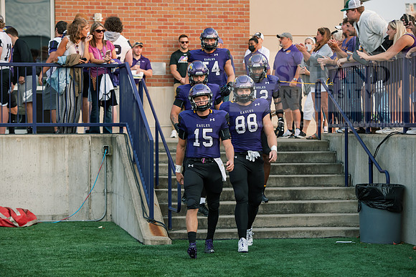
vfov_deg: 11.4
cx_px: 208
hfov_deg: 17.1
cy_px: 138
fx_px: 1387
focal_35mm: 120
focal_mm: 120
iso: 800
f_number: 4.5
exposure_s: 1/500
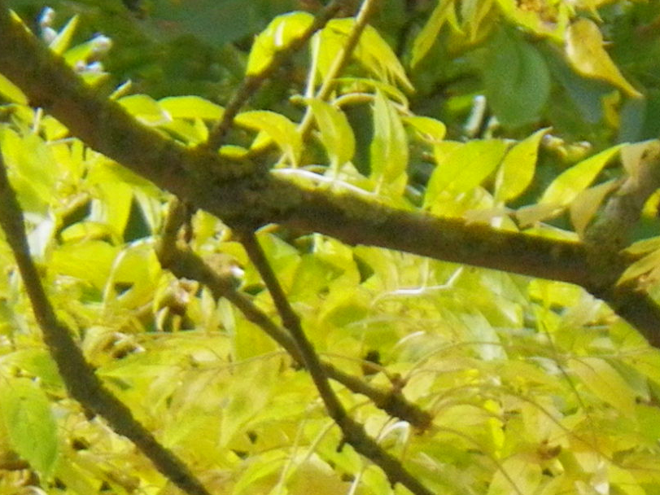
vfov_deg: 1.9
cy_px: 291
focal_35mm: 787
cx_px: 314
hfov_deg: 2.5
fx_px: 15003
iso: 200
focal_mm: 31.2
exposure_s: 1/250
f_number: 4.7
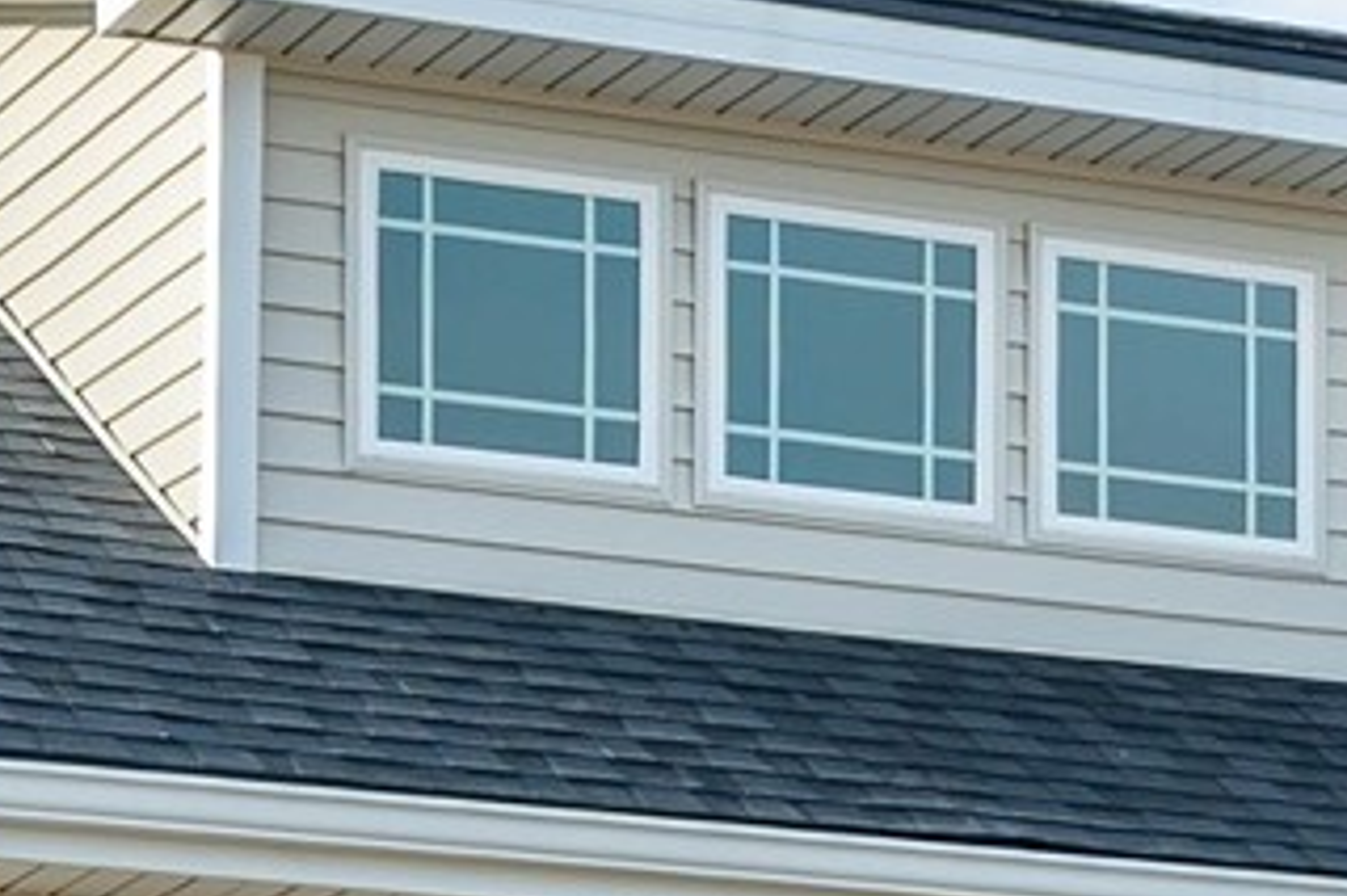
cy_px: 1746
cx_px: 2290
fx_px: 7629
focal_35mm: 204
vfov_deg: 6.5
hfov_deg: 9.7
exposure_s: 1/320
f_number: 9
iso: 250
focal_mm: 30
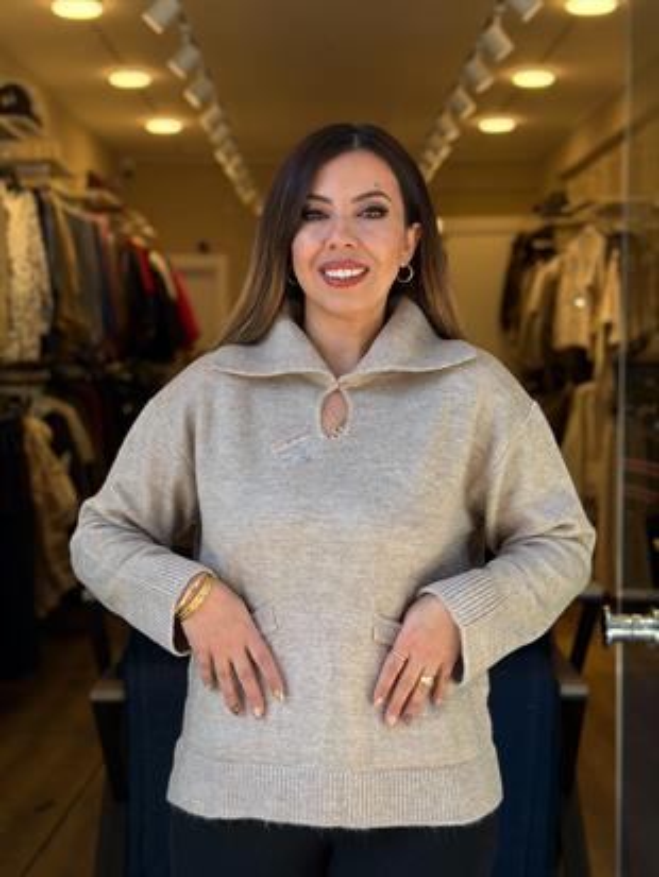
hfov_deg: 30.3
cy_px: 438
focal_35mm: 48
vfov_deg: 39.6
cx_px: 330
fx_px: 1218
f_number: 1.78
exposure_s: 1/301
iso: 64
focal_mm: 6.76
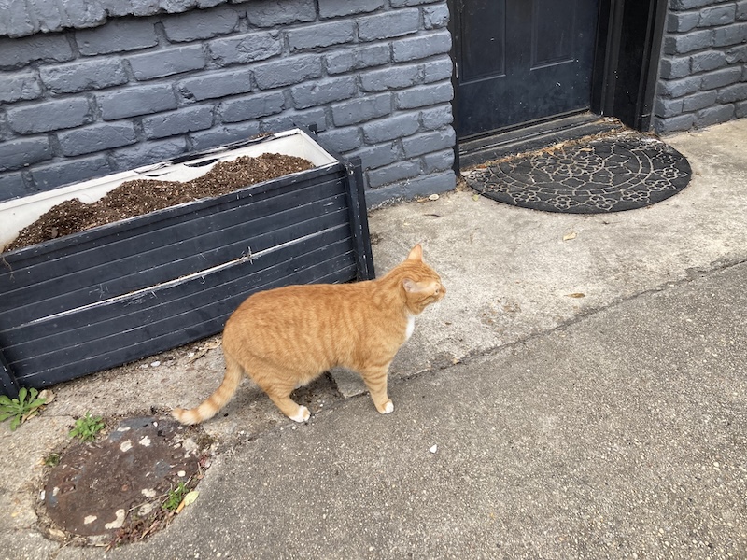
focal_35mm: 28
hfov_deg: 63.4
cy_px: 280
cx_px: 374
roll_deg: +7.6
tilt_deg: -28.4
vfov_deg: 49.7
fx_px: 604
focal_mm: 3.99
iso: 20
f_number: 1.8
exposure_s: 1/600
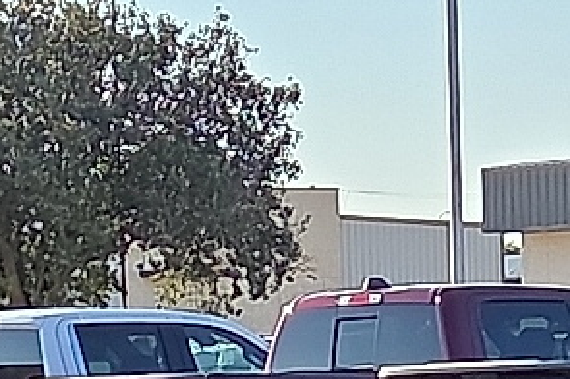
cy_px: 1154
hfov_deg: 9.1
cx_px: 330
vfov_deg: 5.7
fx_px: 3574
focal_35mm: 226
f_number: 1.8
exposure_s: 1/1000
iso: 25
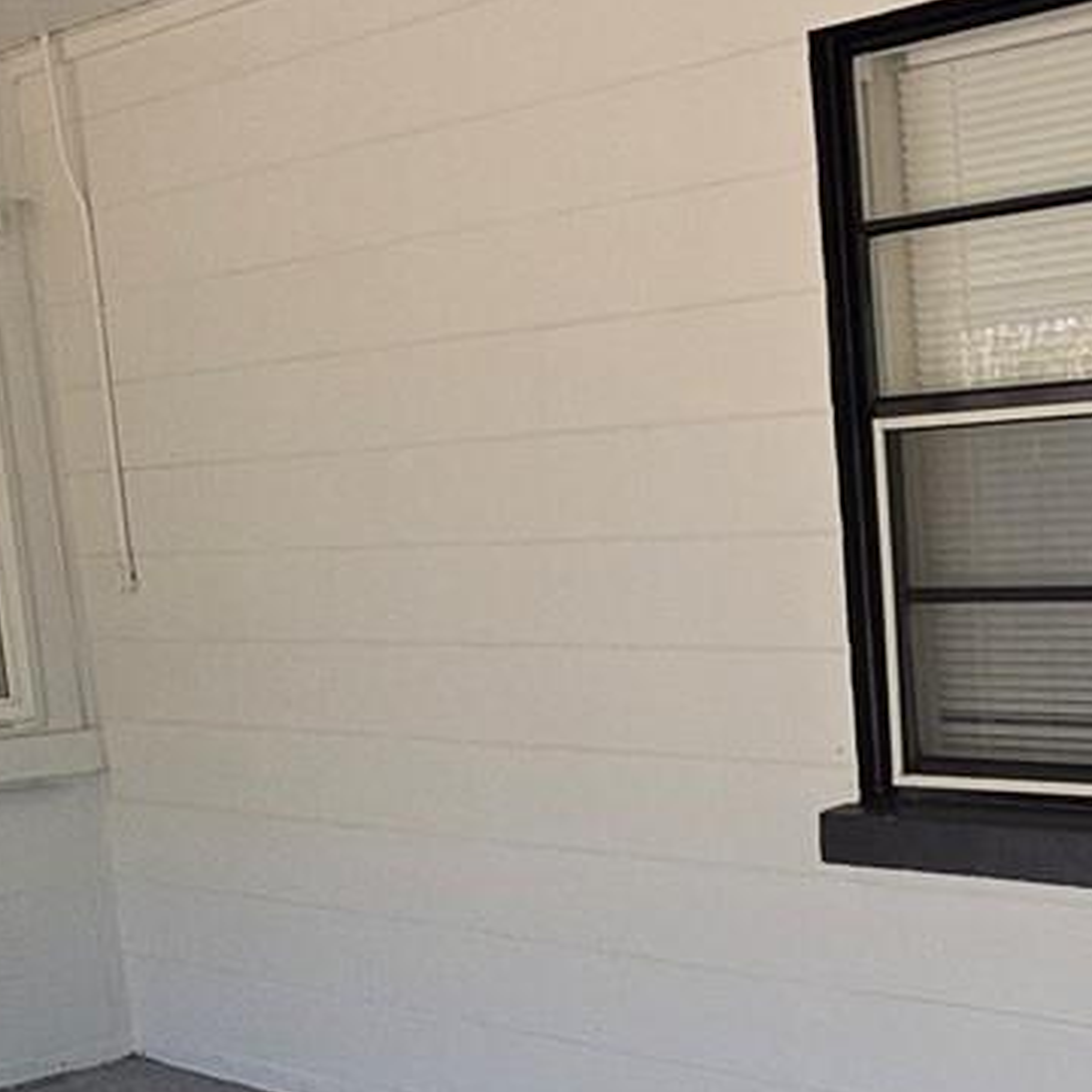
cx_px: 1310
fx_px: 1820
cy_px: 789
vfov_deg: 32.9
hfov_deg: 28.9
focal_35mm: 51
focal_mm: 2.2
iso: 50
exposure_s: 1/204
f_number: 2.2
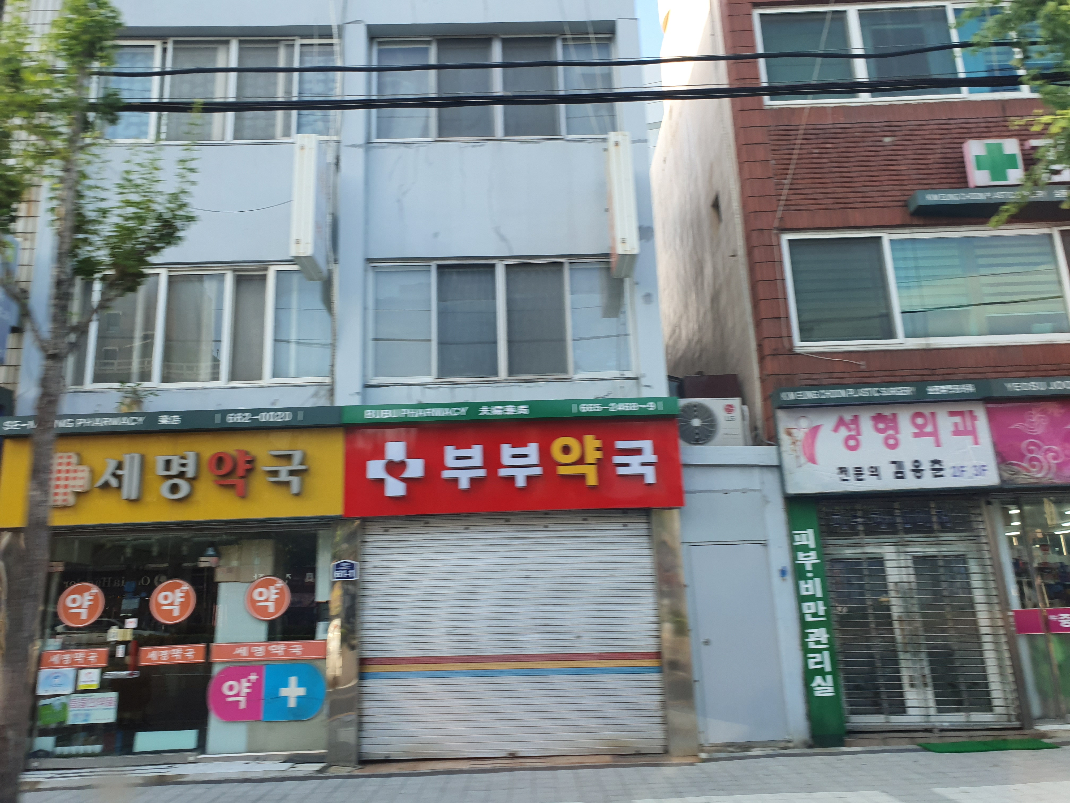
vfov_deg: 53.1
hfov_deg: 67.3
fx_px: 804
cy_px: 402
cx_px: 535
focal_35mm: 26
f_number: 2.4
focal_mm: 4.32
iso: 64
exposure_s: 1/120
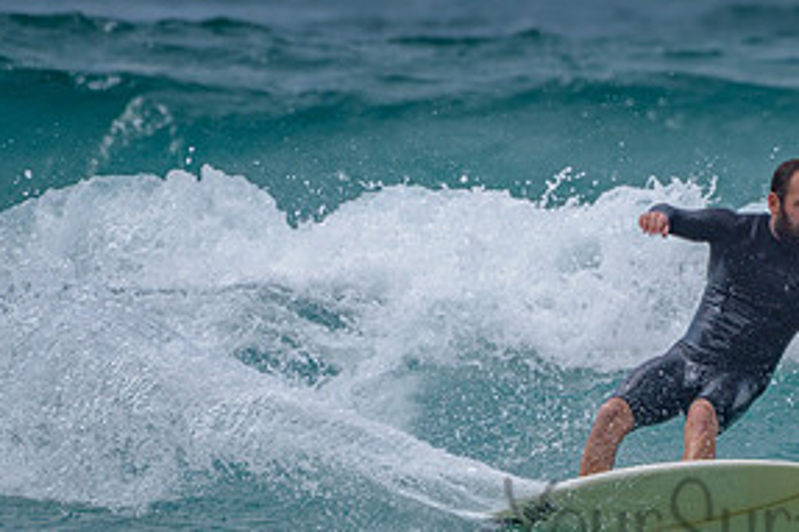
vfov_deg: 1.1
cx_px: 769
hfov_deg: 1.7
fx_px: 27504
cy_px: 430
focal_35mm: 1240
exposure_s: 1/2000
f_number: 5.6
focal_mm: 500
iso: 140
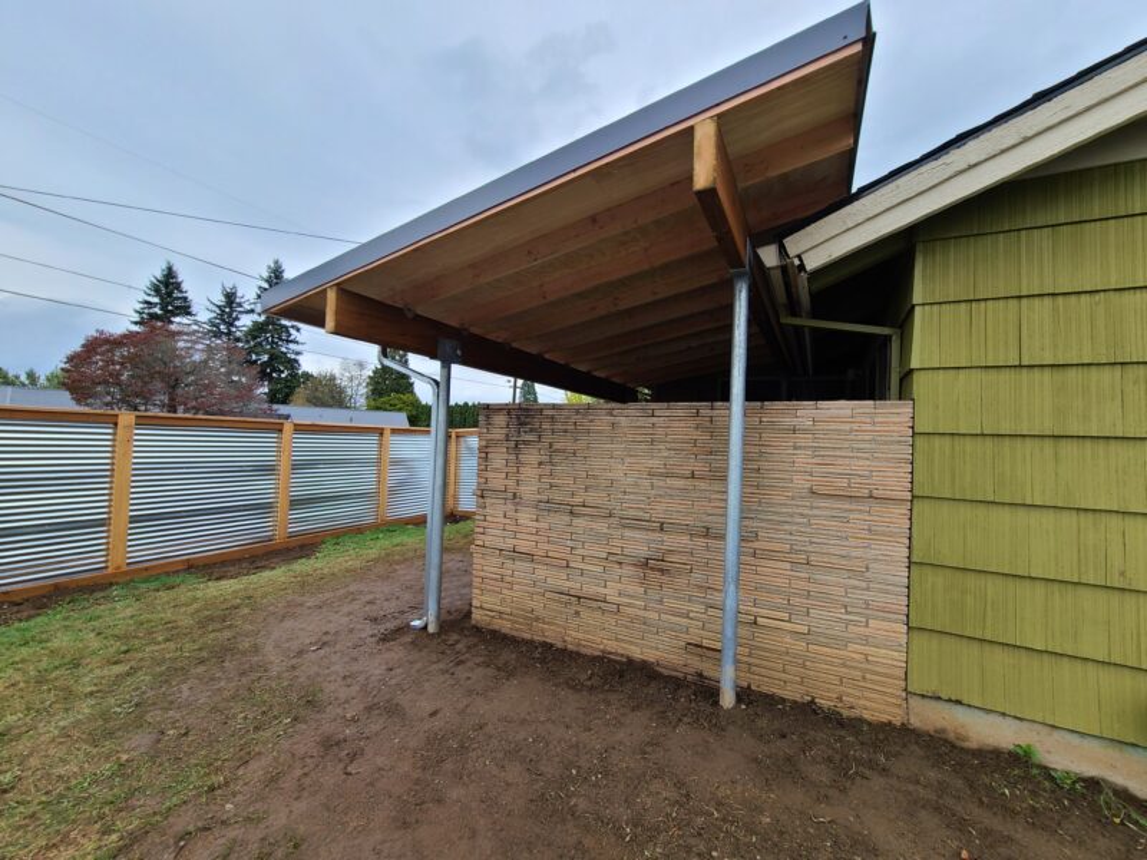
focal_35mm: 13
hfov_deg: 106.2
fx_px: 431
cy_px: 430
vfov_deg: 89.9
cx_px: 574
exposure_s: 1/410
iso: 50
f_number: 2.2
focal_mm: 2.2
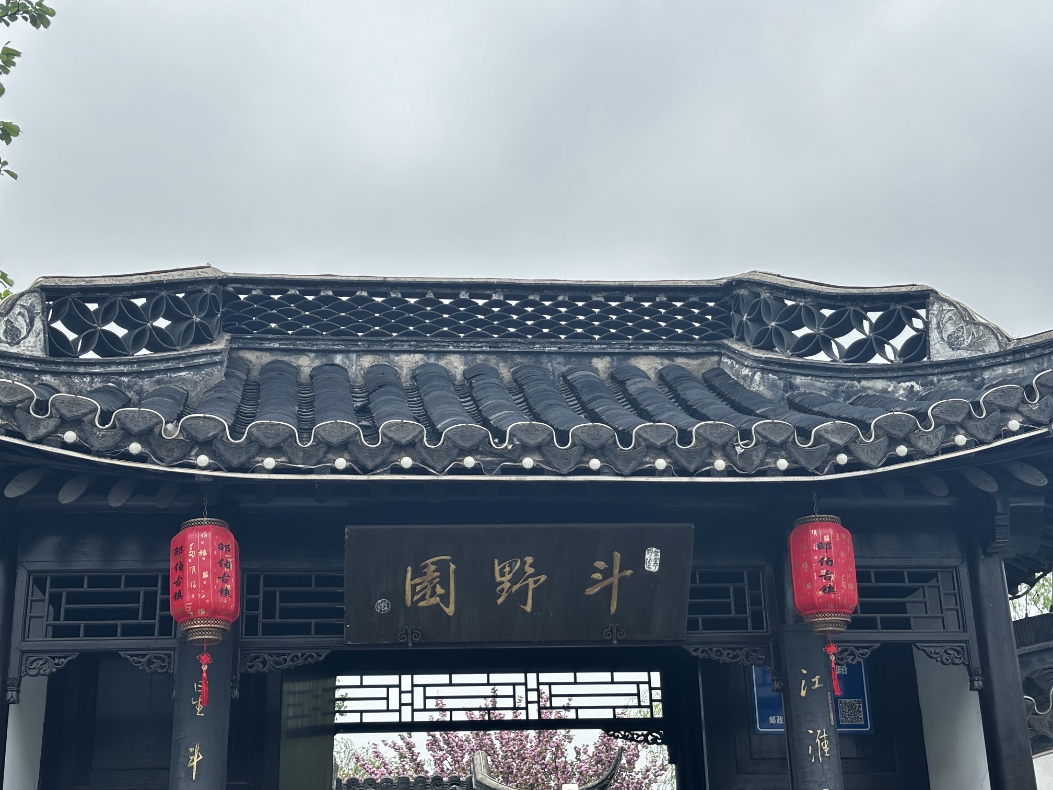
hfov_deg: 36.8
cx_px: 526
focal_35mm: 52
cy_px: 395
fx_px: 1582
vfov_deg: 28.0
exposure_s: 1/732
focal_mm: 5.96
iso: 32
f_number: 1.6
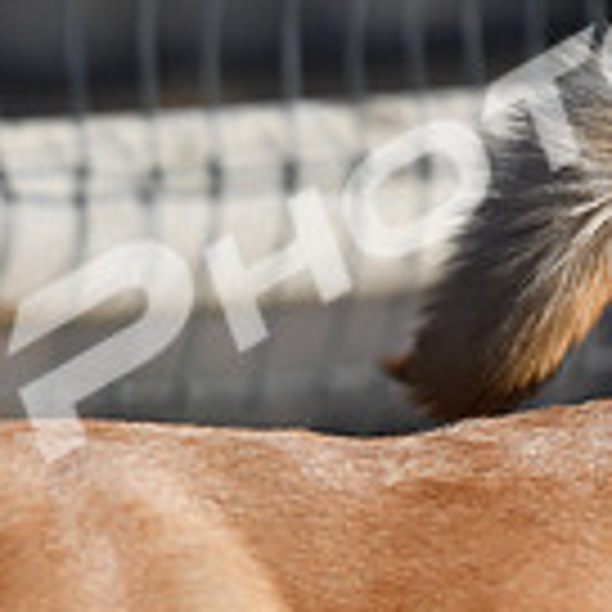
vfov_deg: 1.7
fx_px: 20702
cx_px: -238
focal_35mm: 1035
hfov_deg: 1.7
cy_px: 529
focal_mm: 190
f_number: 2.8
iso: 140
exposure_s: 1/4000
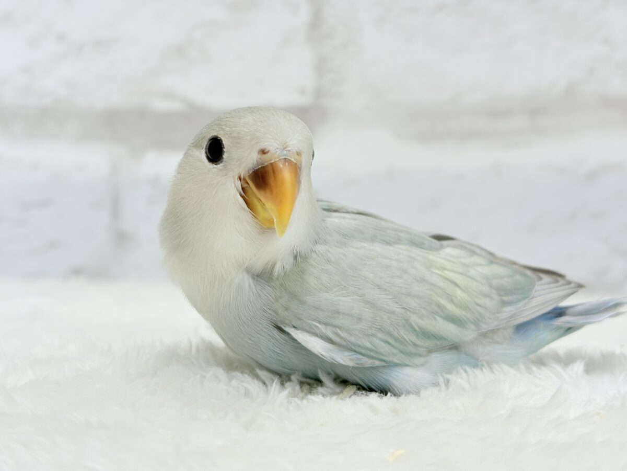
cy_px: 236
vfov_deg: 28.0
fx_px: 942
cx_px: 314
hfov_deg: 36.8
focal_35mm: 52
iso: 64
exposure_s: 1/100
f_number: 1.6
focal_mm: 5.96
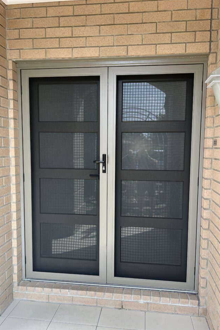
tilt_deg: -7.2
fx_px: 266
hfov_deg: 45.0
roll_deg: -0.8
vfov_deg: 63.6
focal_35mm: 29
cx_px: 107
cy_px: 173
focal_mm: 5.7
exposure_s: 1/241
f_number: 1.5
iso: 40
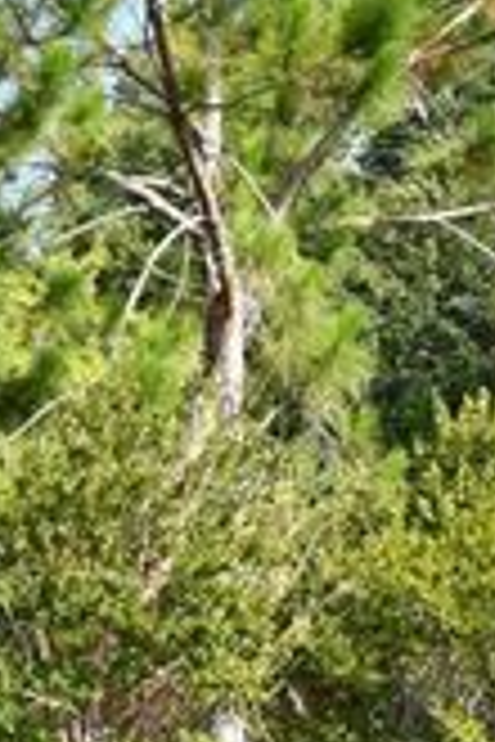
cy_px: 657
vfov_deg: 9.1
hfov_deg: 6.0
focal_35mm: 225
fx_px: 4640
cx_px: -472
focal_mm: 29
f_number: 8
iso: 200
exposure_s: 1/250
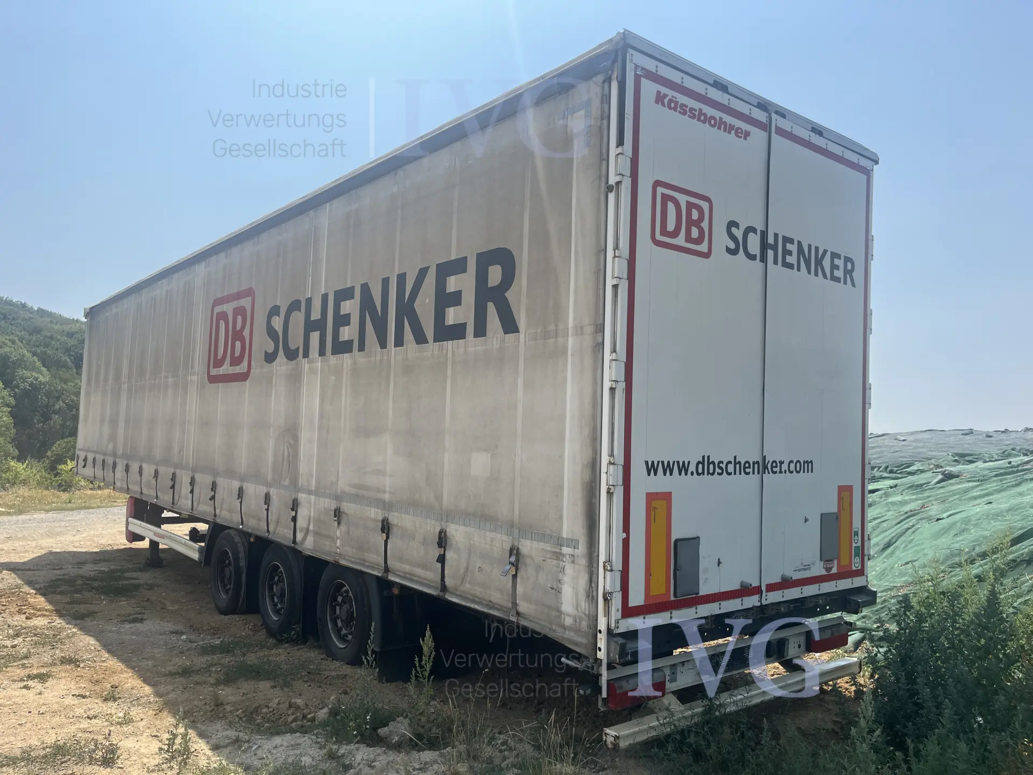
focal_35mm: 26
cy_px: 388
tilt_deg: +7.9
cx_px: 516
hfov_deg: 67.3
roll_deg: -2.3
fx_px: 776
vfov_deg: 53.1
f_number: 1.6
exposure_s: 1/3623
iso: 50
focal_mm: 5.1
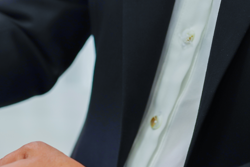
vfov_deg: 10.2
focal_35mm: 134
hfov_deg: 14.8
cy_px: 169
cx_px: -43
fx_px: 931
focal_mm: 50
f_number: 2.8
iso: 200
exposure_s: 1/60
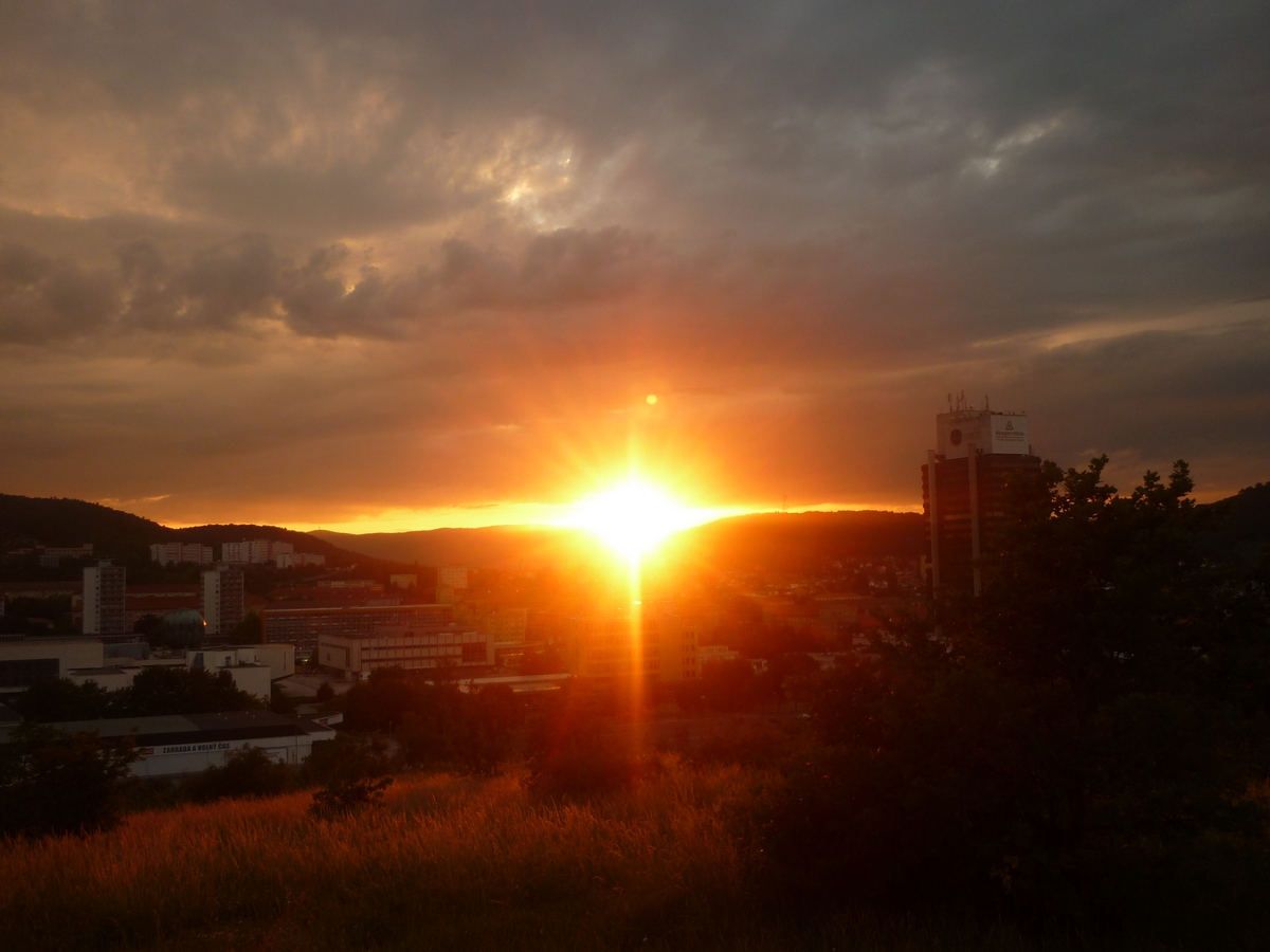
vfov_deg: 42.9
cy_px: 476
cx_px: 635
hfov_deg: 55.4
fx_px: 1211
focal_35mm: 33
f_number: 2.8
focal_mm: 5.5
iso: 80
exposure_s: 1/200
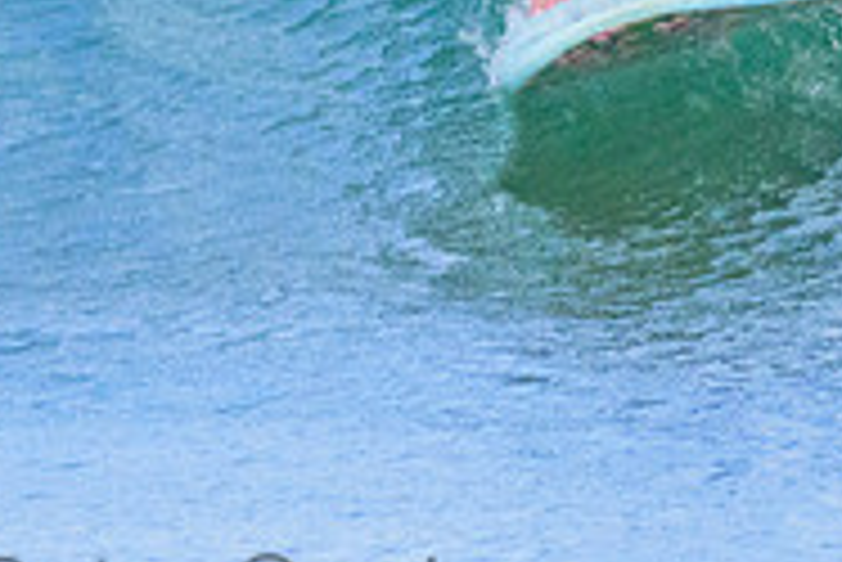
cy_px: -64
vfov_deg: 0.4
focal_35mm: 3208
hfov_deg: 0.6
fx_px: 75087
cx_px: 508
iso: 4000
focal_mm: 800
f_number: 11
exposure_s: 1/1600
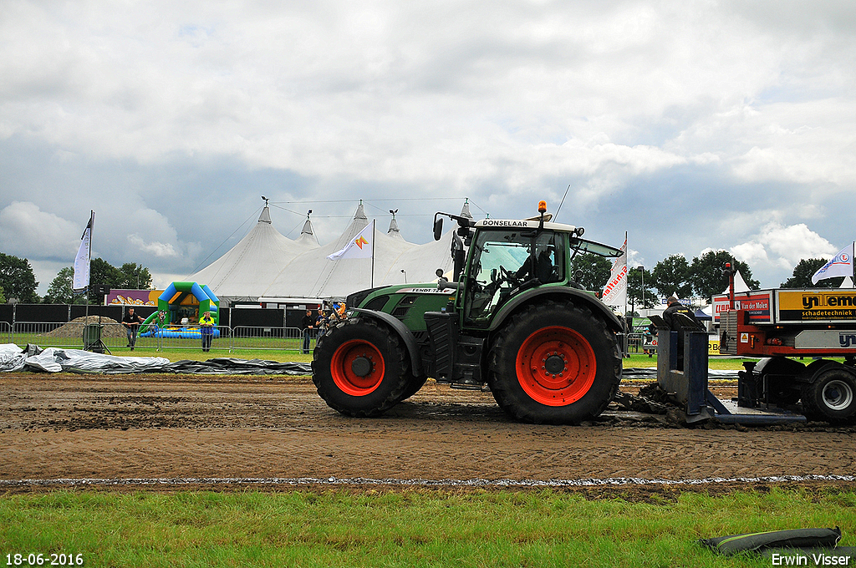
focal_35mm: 32
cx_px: 428
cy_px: 284
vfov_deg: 41.6
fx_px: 748
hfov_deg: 59.6
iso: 500
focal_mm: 21
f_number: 5
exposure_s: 1/4000
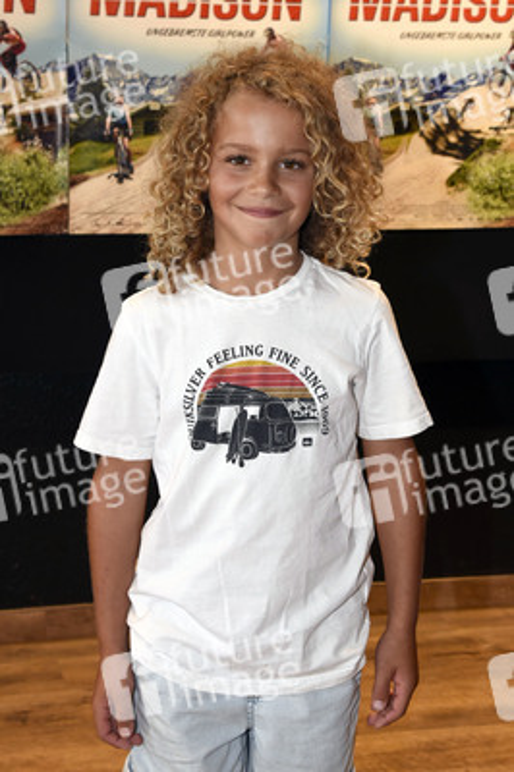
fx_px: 1116
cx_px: 257
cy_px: 386
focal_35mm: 52
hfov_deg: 25.9
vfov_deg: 38.2
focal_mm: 52
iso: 1250
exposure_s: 1/100
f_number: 6.3
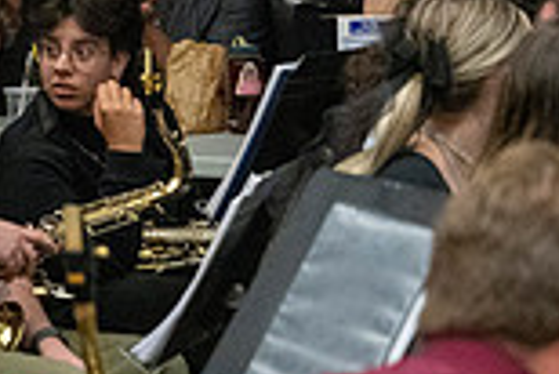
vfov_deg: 5.2
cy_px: -176
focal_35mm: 263
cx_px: 817
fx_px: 4088
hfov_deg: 7.7
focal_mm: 70
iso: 10000
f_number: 4
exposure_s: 1/500
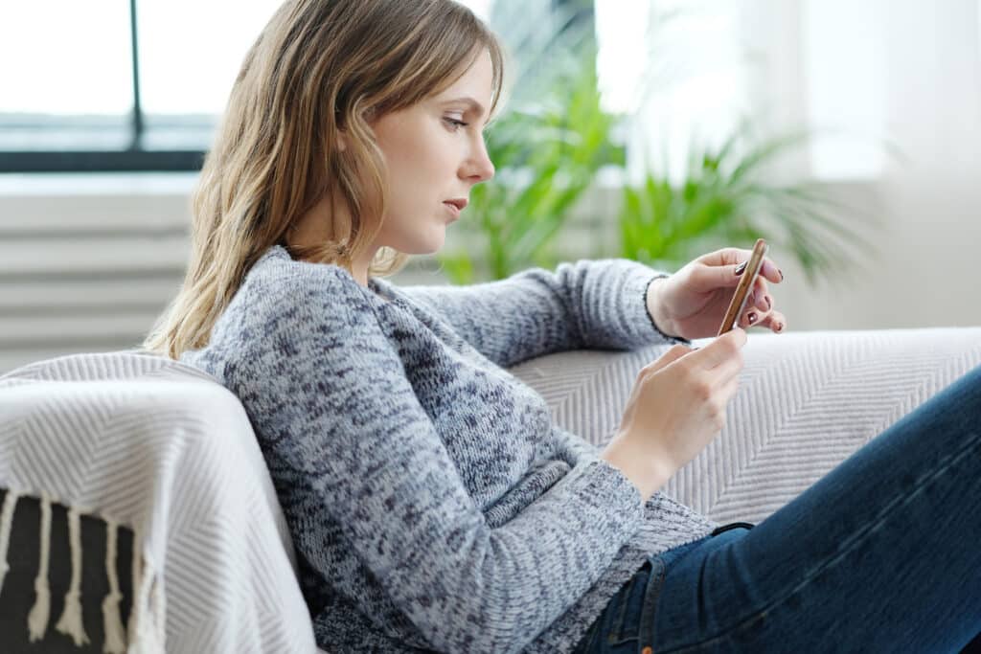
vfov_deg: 10.2
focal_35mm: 135
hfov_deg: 15.2
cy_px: 327
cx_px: 490
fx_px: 3679
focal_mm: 90
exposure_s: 1/160
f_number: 2
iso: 400
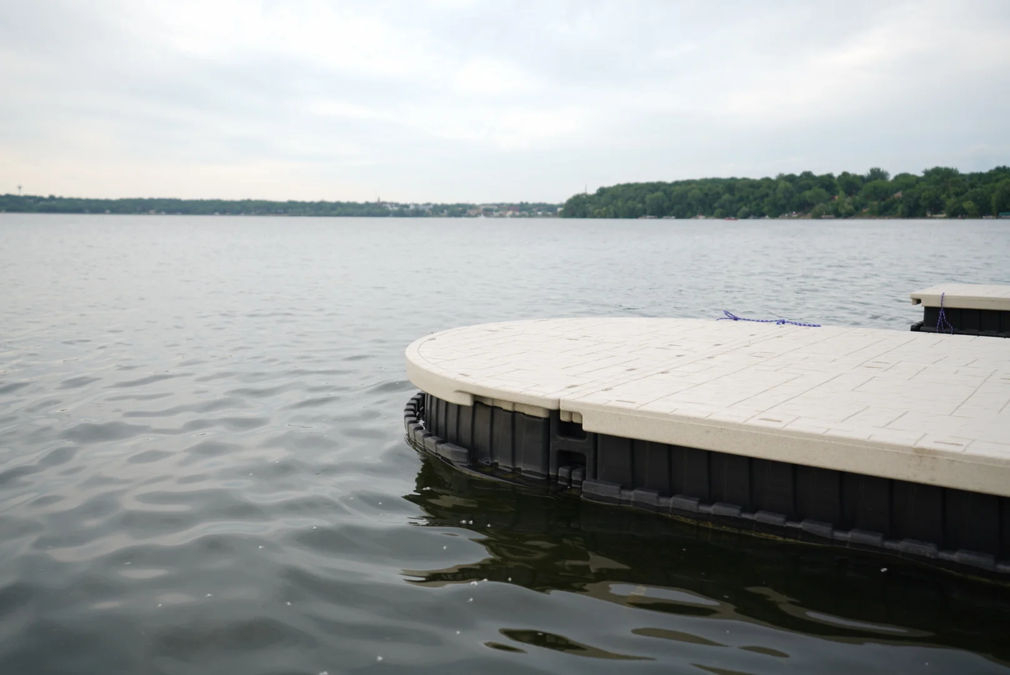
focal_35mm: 35
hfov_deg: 54.4
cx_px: 505
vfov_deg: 37.9
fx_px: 983
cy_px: 338
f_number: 2.8
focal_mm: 35
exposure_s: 1/250
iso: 80
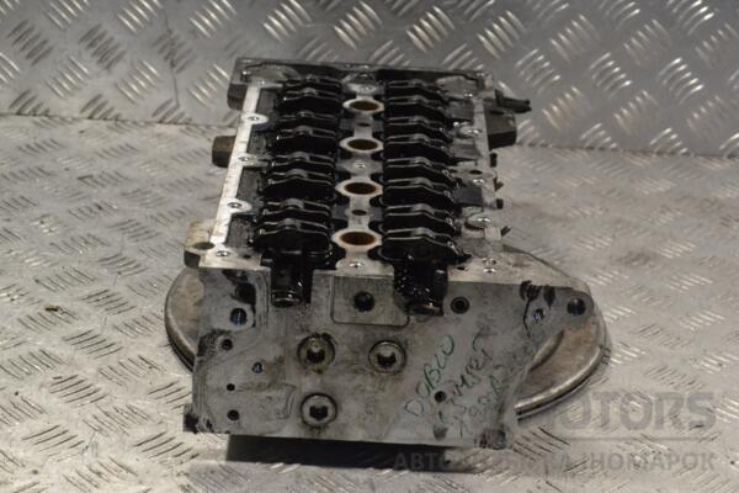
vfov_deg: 16.6
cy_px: 246
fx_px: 1693
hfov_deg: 24.6
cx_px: 370
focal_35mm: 82
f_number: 9
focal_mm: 55
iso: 3200
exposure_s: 1/320
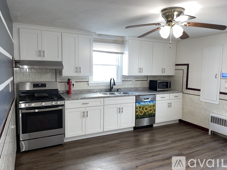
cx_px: 114
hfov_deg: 67.3
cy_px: 85
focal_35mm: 26
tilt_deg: -6.5
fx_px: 170
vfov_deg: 53.0
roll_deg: -0.8
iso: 50
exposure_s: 1/28
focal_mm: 5.1
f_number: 1.6
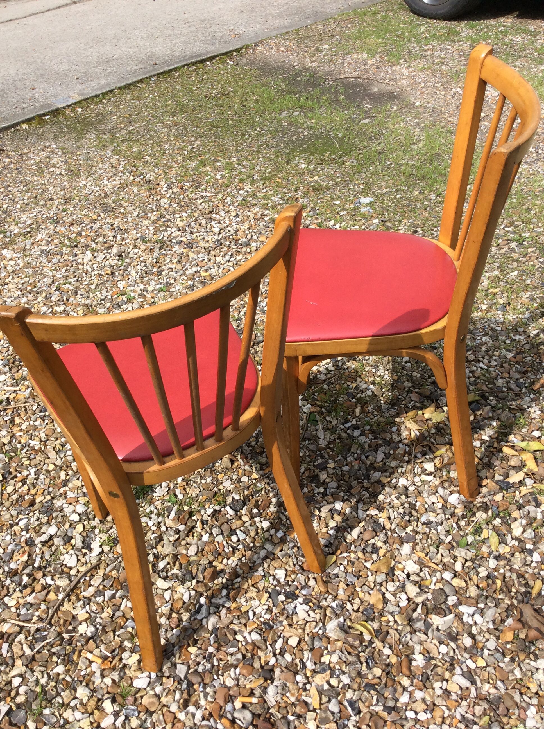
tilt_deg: -40.0
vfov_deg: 56.9
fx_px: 672
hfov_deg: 44.1
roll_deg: +7.8
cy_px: 364
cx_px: 272
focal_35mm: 32
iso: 32
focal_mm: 3.3
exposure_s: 1/986
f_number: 2.4
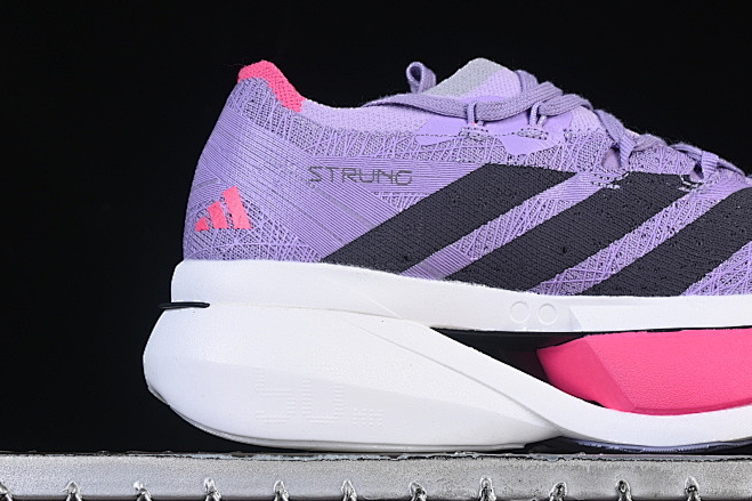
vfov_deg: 11.1
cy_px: 200
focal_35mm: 123
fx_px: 2569
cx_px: 536
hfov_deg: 16.6
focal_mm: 50
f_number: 8
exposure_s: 1/80
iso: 160
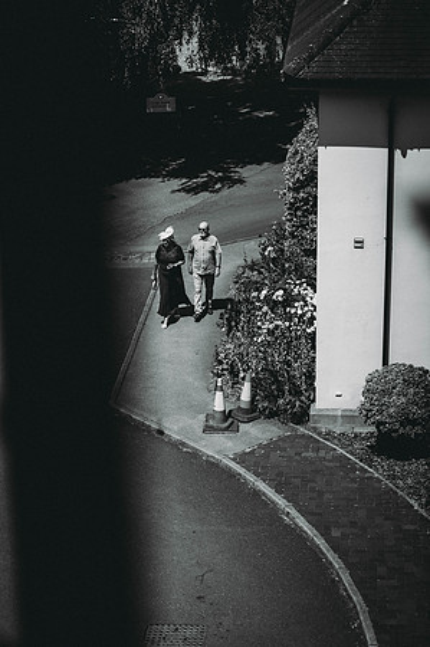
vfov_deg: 23.9
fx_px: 1526
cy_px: 324
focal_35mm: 85
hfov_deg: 16.0
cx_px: 215
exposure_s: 1/8000
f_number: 1.8
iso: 100
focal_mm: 85
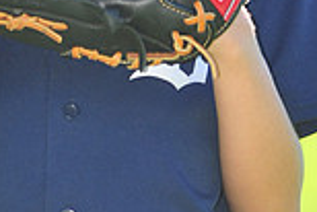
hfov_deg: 2.7
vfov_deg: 1.8
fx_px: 6646
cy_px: -191
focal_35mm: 754
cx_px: 93
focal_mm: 200
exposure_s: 1/500
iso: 320
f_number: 5
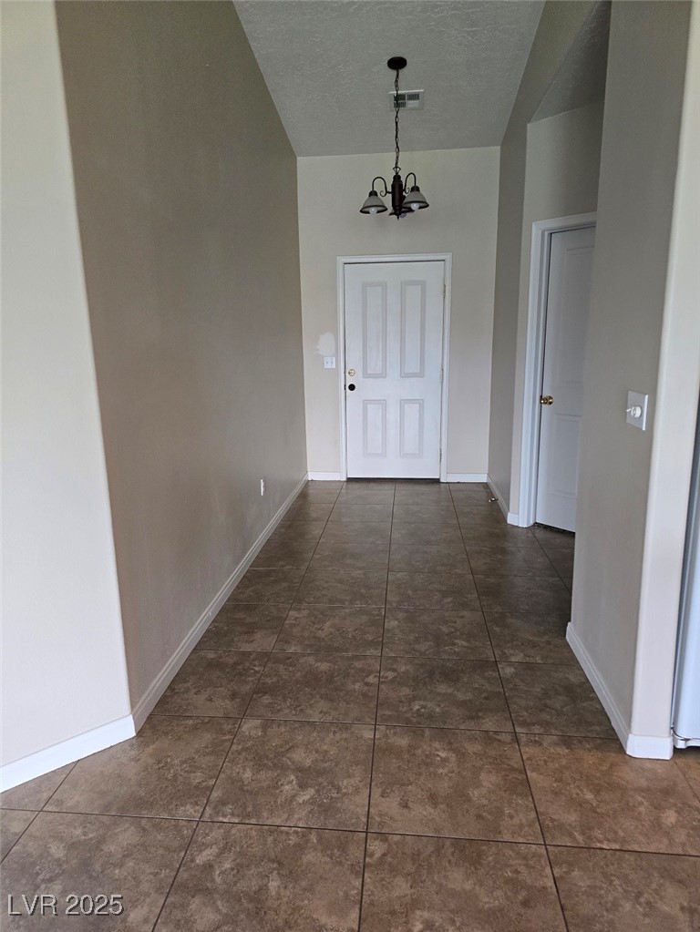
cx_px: 350
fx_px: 620
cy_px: 466
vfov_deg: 73.9
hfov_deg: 58.9
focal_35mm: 23
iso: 400
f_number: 1.7
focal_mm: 6.3
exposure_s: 1/120
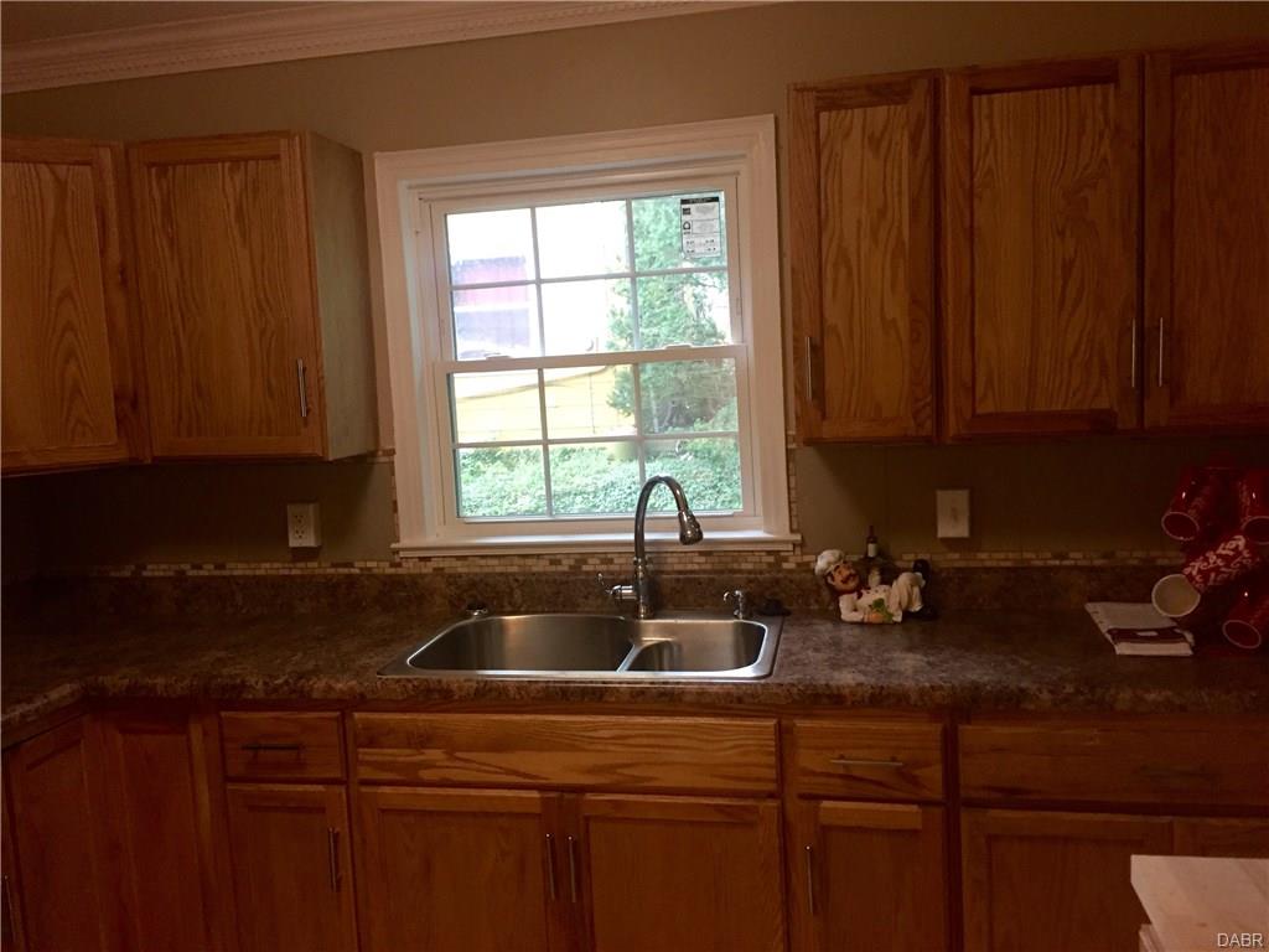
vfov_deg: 48.2
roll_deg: +2.5
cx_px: 634
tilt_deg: -5.9
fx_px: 1063
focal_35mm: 29
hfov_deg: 61.7
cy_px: 476
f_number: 2.2
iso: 160
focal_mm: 4.15
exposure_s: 1/30
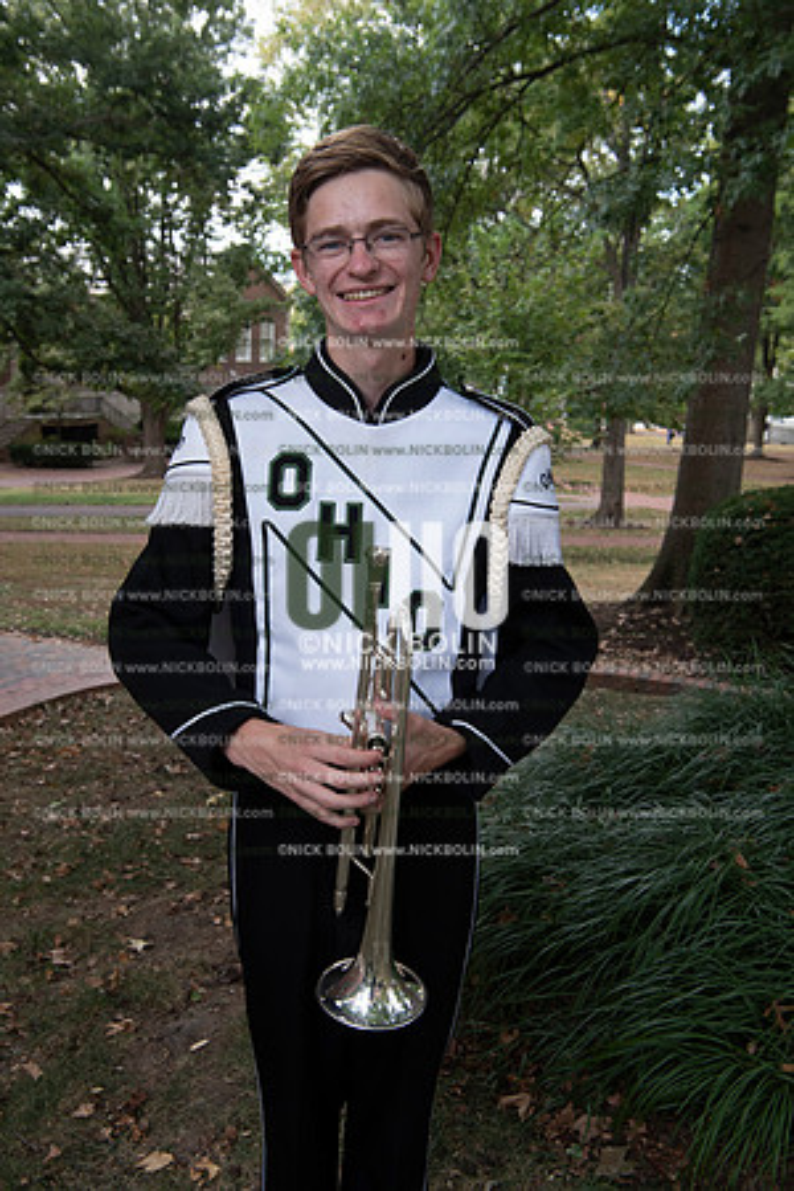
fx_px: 1191
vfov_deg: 53.1
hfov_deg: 36.9
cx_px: 397
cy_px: 596
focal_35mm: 36
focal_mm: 36
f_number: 8
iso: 500
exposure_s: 1/100
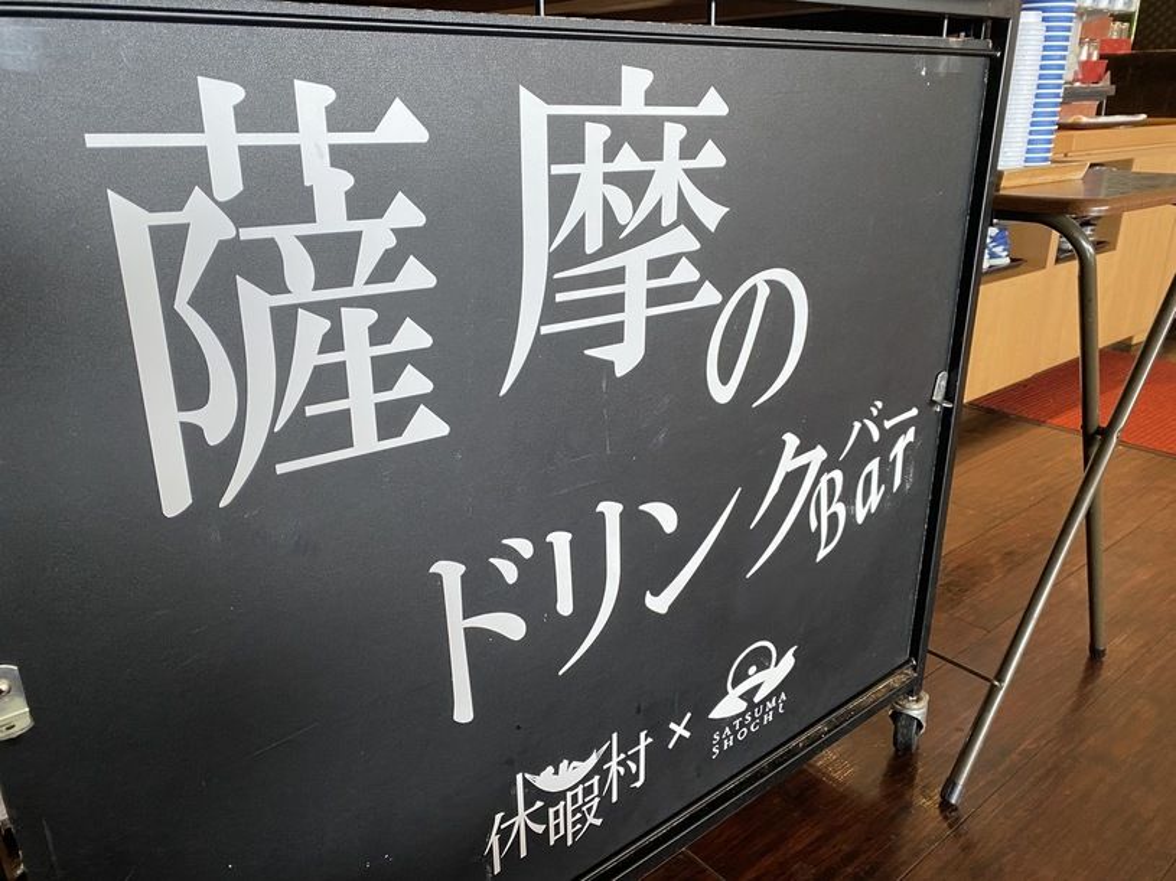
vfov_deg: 53.1
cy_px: 440
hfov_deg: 67.3
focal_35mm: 26
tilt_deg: -21.2
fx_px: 883
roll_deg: -0.2
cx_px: 588
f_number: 1.8
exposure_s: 1/60
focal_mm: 4.25
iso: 160
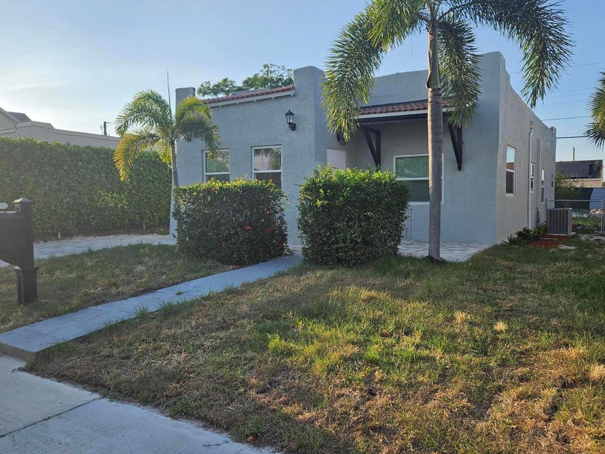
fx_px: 489
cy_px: 226
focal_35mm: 28
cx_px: 334
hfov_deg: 63.3
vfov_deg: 49.8
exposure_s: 1/1218
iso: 25
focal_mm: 5.4
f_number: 1.8
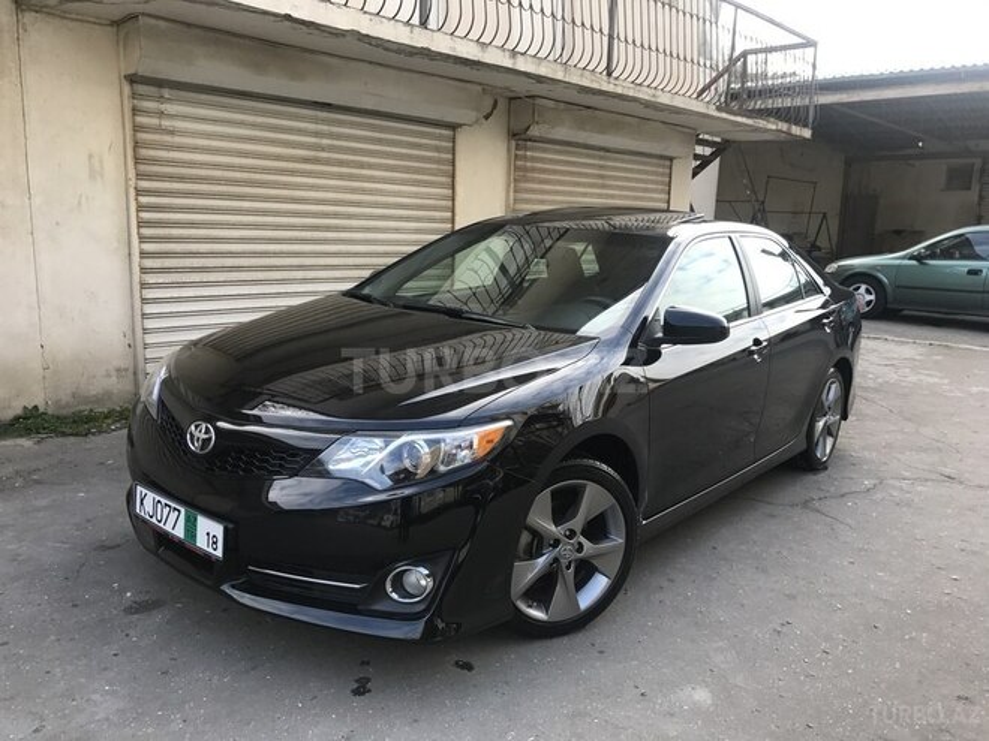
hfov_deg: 63.4
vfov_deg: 49.7
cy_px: 370
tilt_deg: -10.2
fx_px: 800
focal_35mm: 28
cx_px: 494
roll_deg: -1.4
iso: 20
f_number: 1.8
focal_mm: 3.99
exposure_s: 1/247
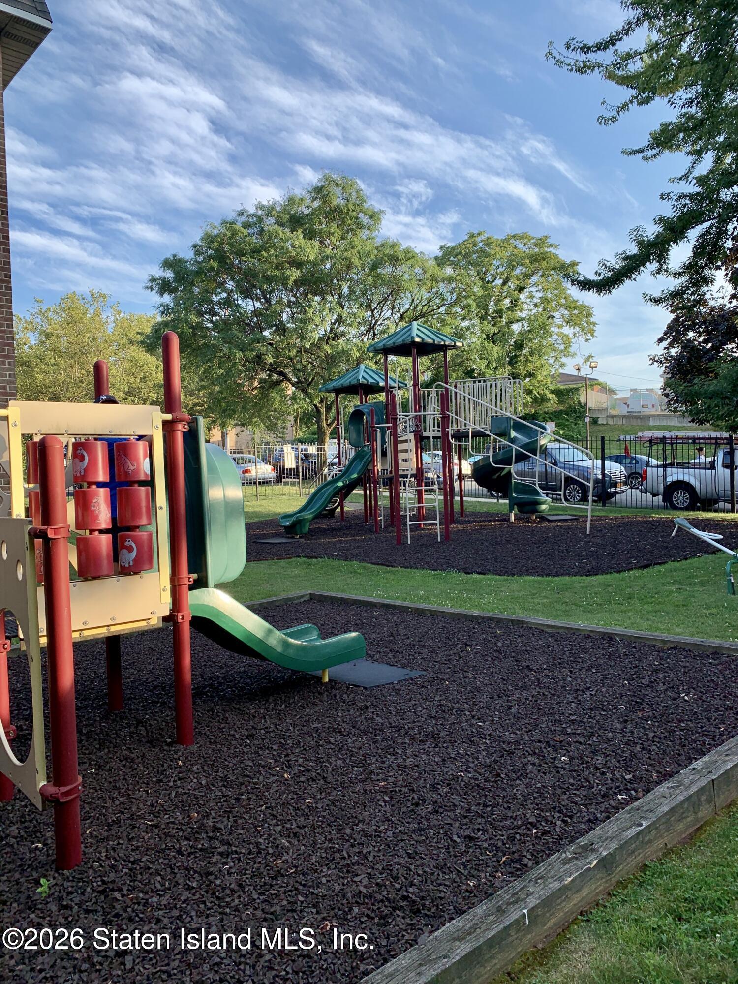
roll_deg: +1.6
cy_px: 492
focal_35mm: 26
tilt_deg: -0.3
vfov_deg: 67.3
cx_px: 369
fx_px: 739
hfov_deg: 53.1
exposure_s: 1/664
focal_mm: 4.25
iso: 25
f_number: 1.8
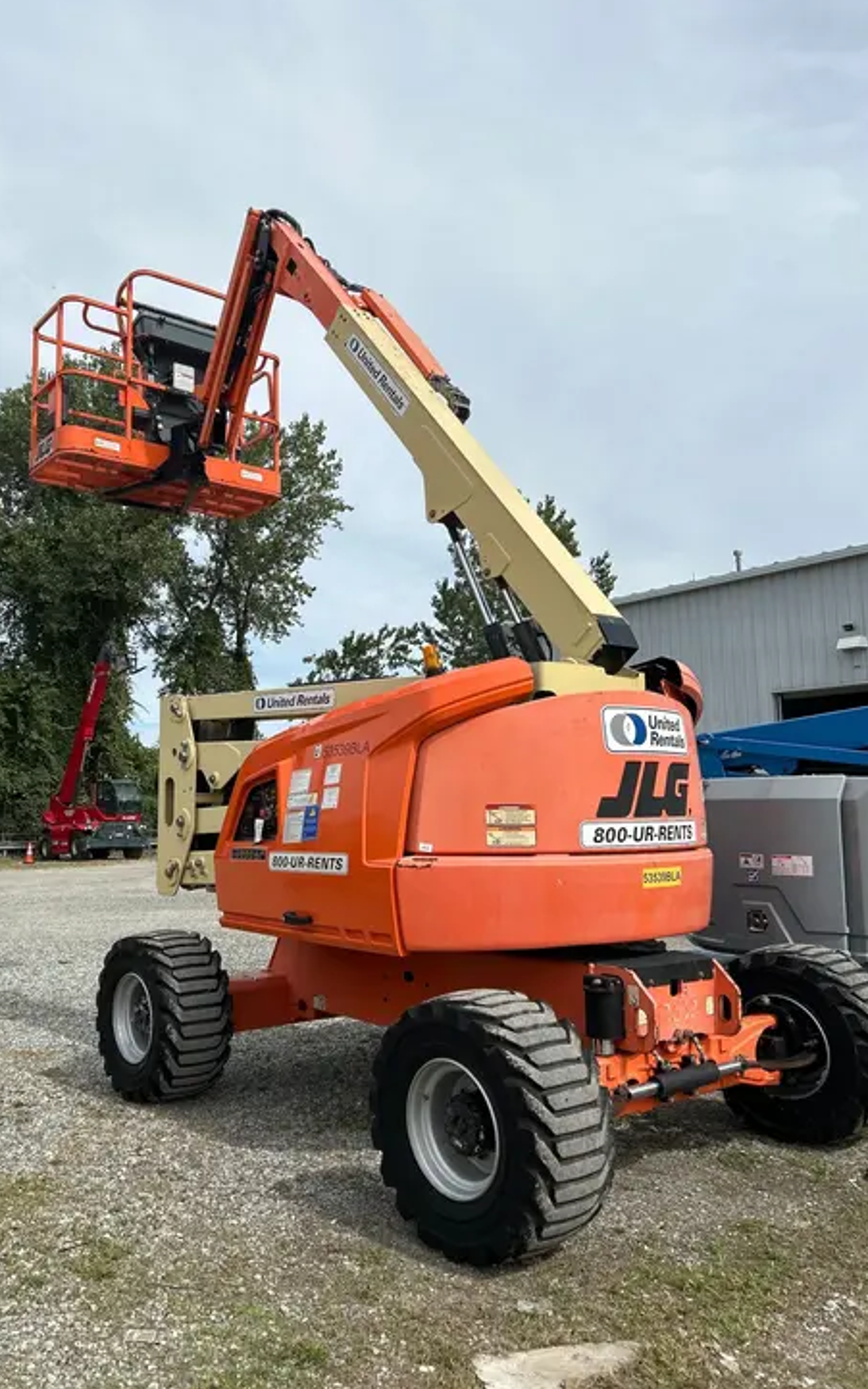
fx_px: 1060
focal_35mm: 28
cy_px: 699
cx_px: 343
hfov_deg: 44.3
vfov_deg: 66.5
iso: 50
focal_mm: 5.7
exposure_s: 1/5882
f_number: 1.5
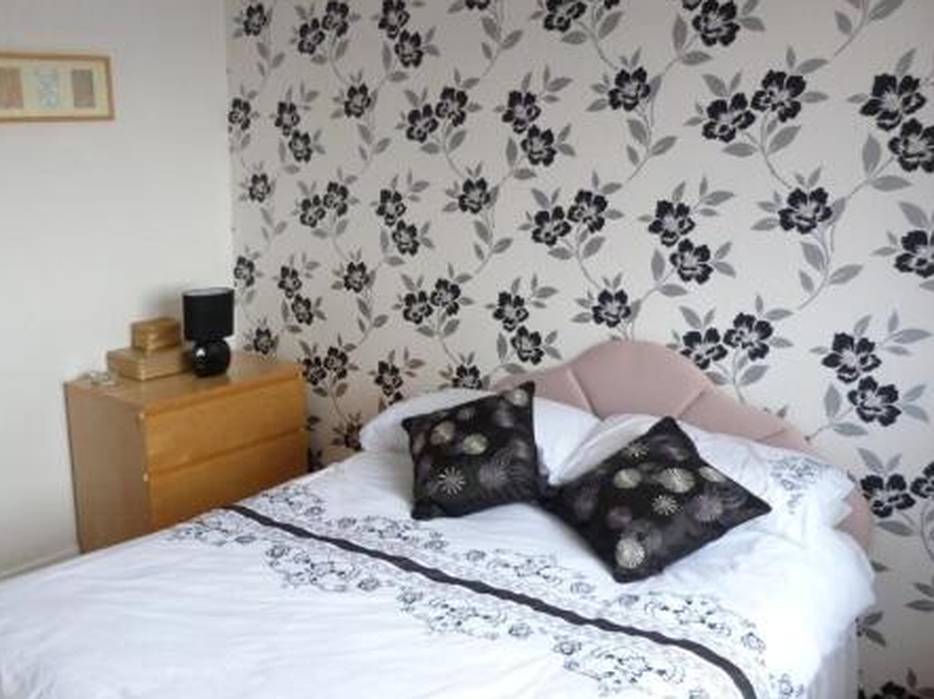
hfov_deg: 54.6
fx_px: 890
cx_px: 335
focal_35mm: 33
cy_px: 419
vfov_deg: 42.7
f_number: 2.8
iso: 400
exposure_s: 1/40
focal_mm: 4.5
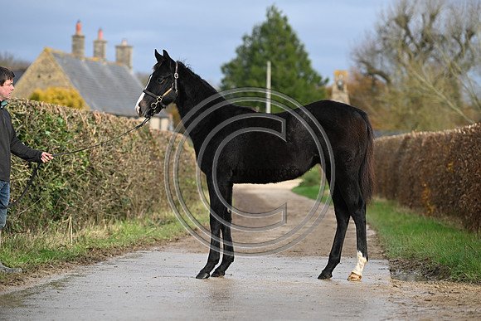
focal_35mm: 140
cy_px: 160
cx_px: 240
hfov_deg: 14.7
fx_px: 1871
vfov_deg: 9.8
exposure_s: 1/1000
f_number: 4
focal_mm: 140
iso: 360
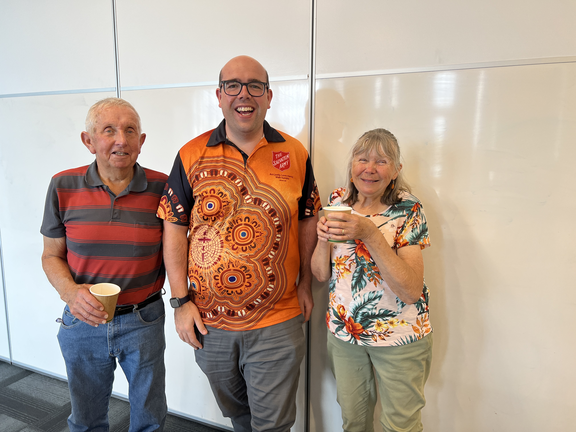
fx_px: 433
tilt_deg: -8.3
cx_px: 288
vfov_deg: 53.1
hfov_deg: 67.3
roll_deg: +0.1
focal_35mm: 26
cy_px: 216
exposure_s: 1/100
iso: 80
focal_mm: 5.7
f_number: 1.5
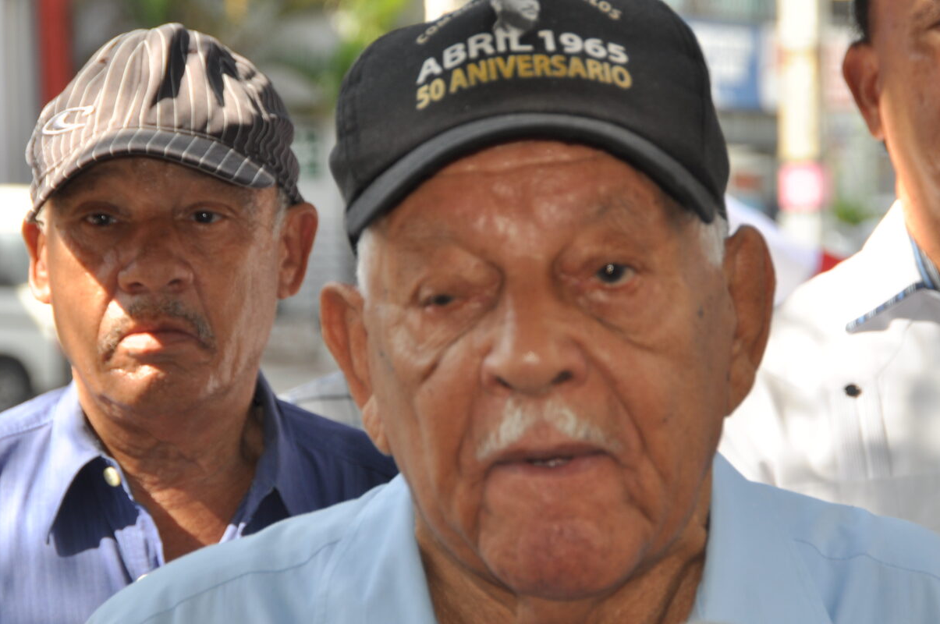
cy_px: 373
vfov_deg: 8.9
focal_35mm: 153
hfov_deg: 13.4
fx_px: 3990
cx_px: 559
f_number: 6.7
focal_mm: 80
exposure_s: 1/200
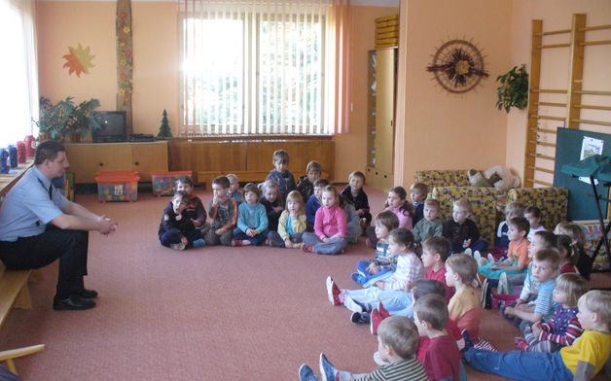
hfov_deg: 49.3
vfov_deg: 31.9
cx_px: 304
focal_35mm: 40
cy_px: 225
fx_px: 666
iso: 200
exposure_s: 1/30
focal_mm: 6.1
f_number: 2.8
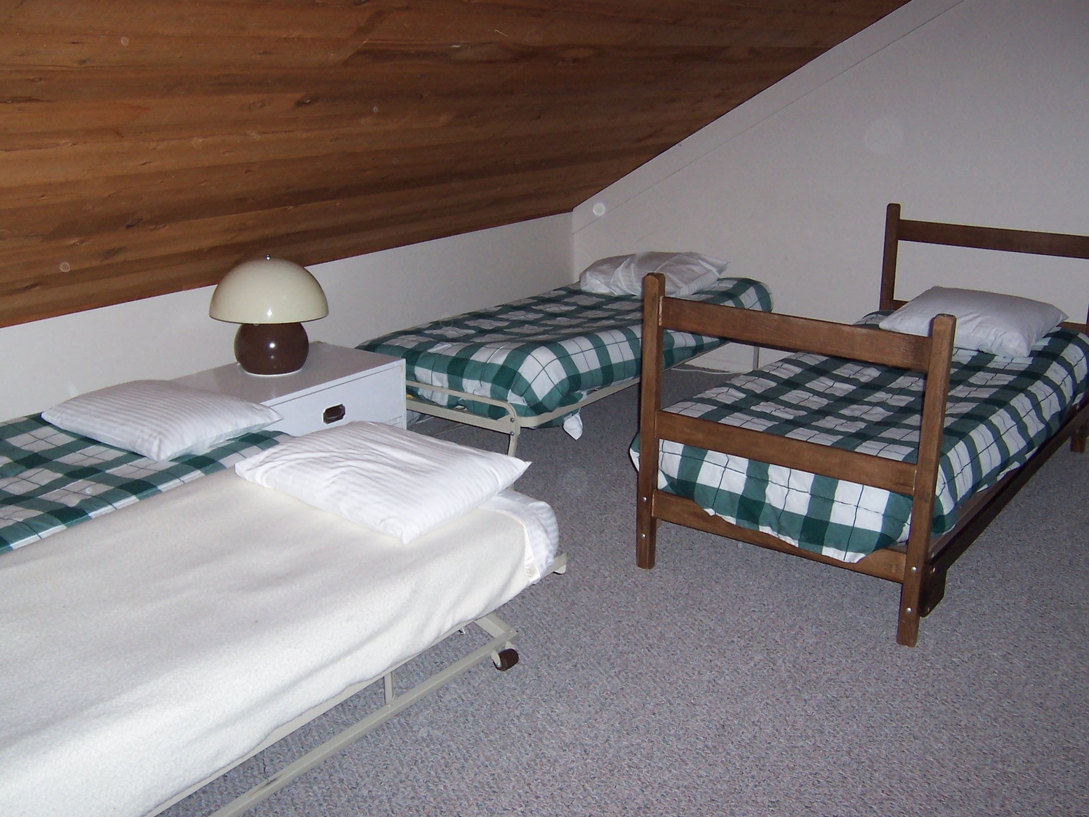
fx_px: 1133
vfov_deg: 39.7
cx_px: 544
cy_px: 408
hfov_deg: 51.4
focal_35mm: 36
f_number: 2.8
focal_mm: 5.6
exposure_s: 1/60
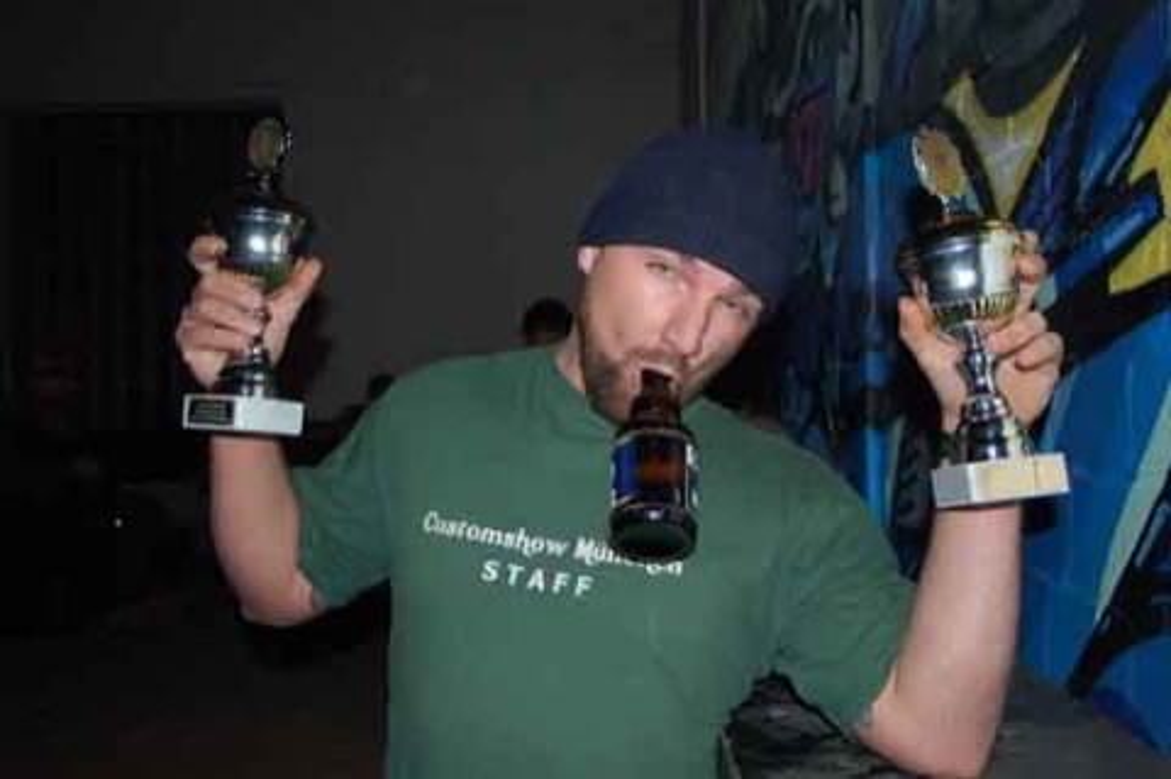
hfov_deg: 57.3
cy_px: 390
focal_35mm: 33
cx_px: 586
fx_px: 1072
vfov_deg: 39.9
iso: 400
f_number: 3.8
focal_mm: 22
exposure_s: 1/60
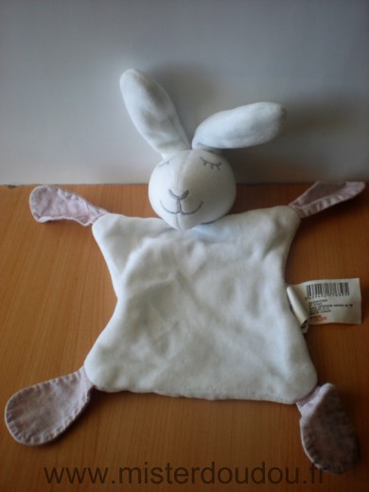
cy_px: 246
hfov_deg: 37.7
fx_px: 540
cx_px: 184
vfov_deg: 49.0
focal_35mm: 38
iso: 70
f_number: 3.1
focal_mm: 6.3
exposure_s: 1/56.5
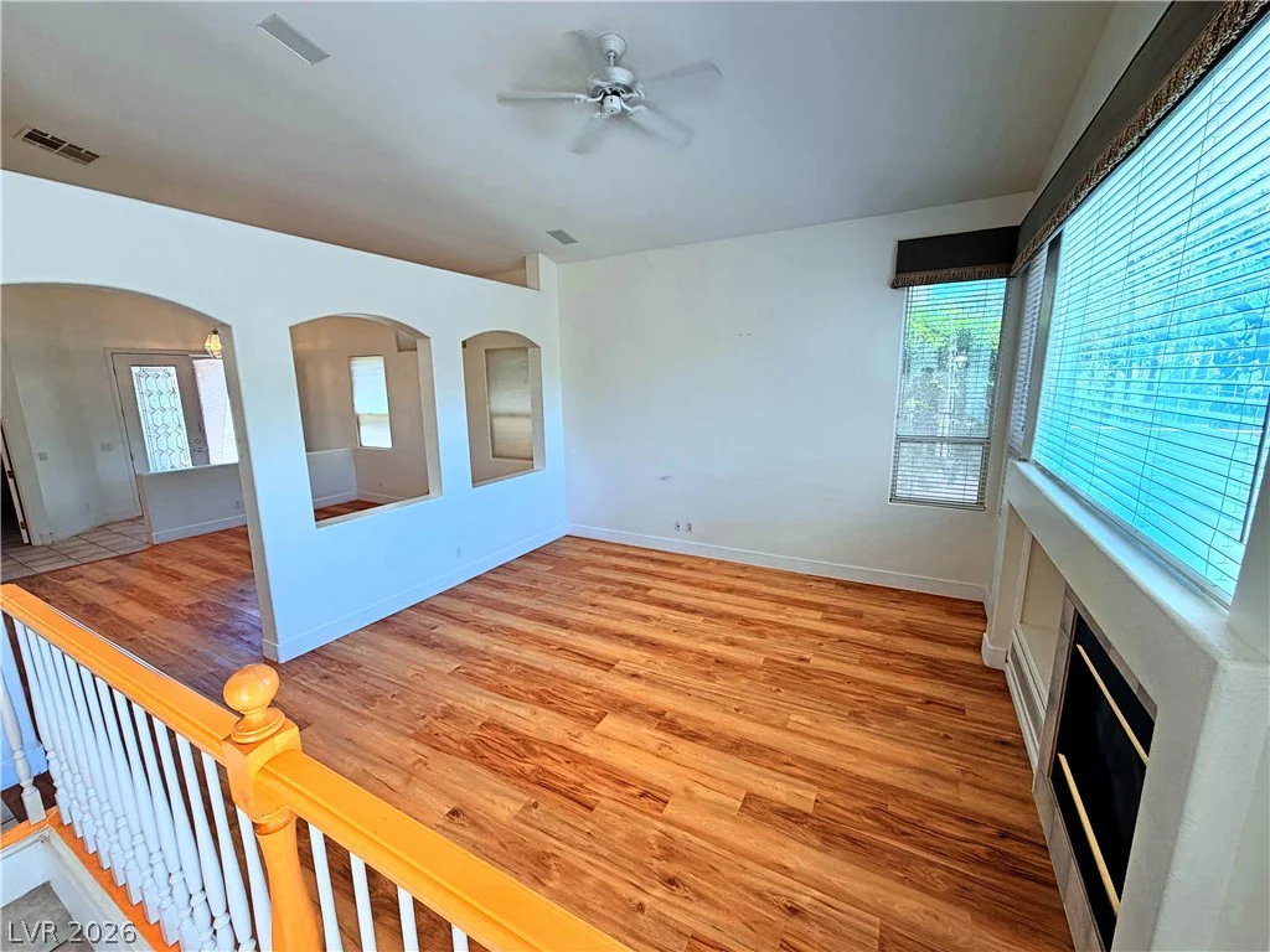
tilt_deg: -9.4
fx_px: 514
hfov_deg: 102.1
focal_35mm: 14
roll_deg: +1.6
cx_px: 635
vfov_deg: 85.7
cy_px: 476
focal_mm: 2.22
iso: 80
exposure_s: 1/121
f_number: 2.2
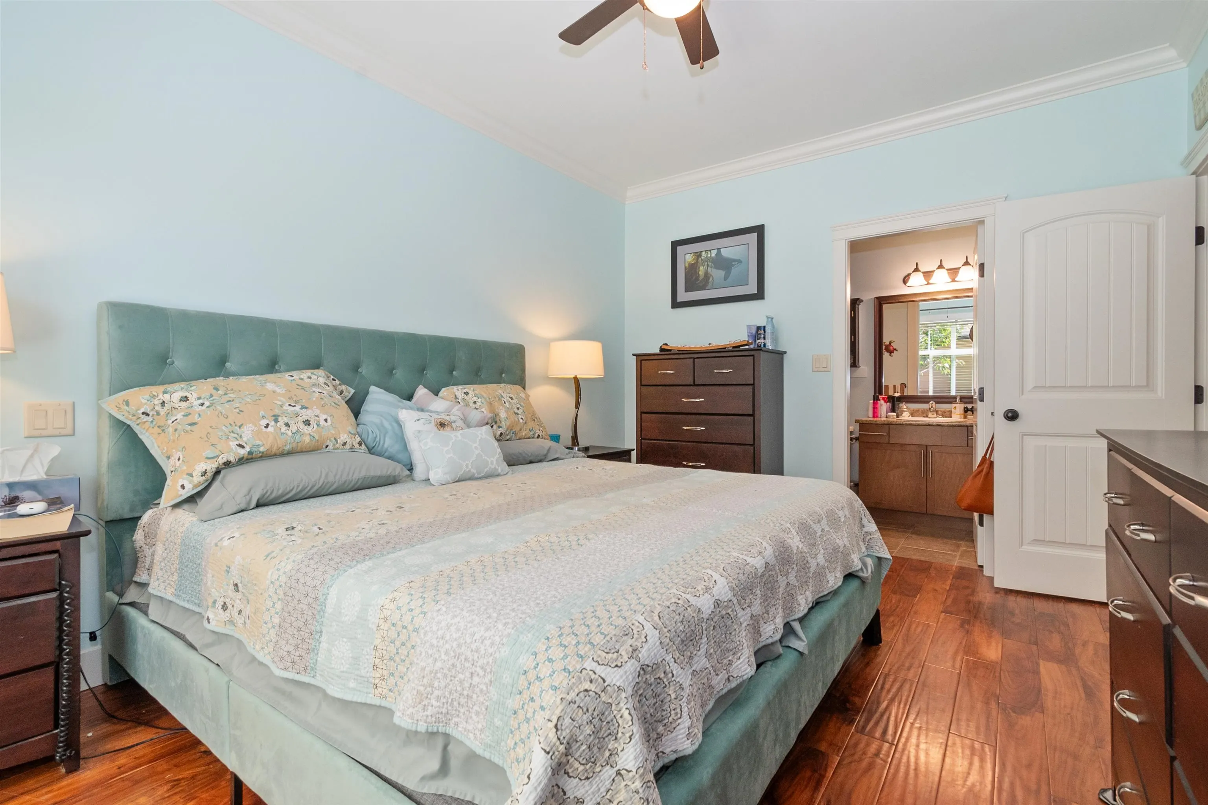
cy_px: 402
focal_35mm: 15
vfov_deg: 77.3
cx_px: 604
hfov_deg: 100.4
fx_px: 503
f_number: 9
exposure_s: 1/25
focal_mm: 10
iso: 250
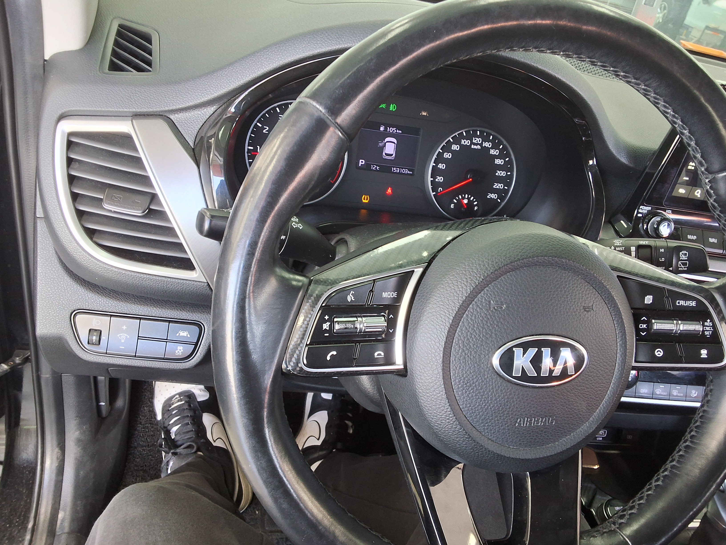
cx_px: 363
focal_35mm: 28
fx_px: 587
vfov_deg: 49.7
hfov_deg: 63.4
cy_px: 272
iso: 160
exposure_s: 1/40
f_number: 1.9
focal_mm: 2.91
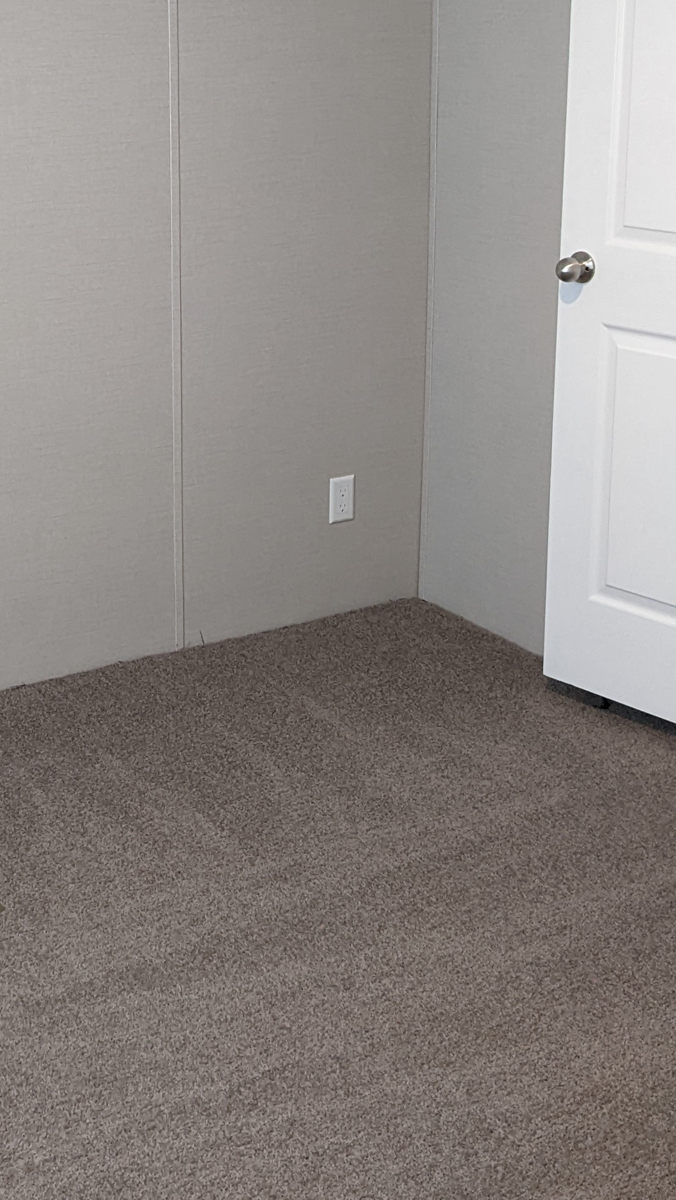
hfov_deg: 19.6
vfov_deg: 34.2
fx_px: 1943
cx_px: 145
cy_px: 460
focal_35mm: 61
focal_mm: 4.38
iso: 407
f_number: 1.73
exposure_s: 1/60
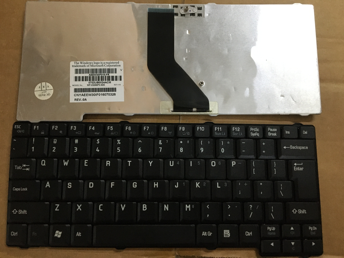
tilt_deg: -82.3
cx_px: 172
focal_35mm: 29
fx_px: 288
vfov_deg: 48.2
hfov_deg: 61.7
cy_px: 129
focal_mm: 4.15
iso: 200
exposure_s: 1/25
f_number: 2.2
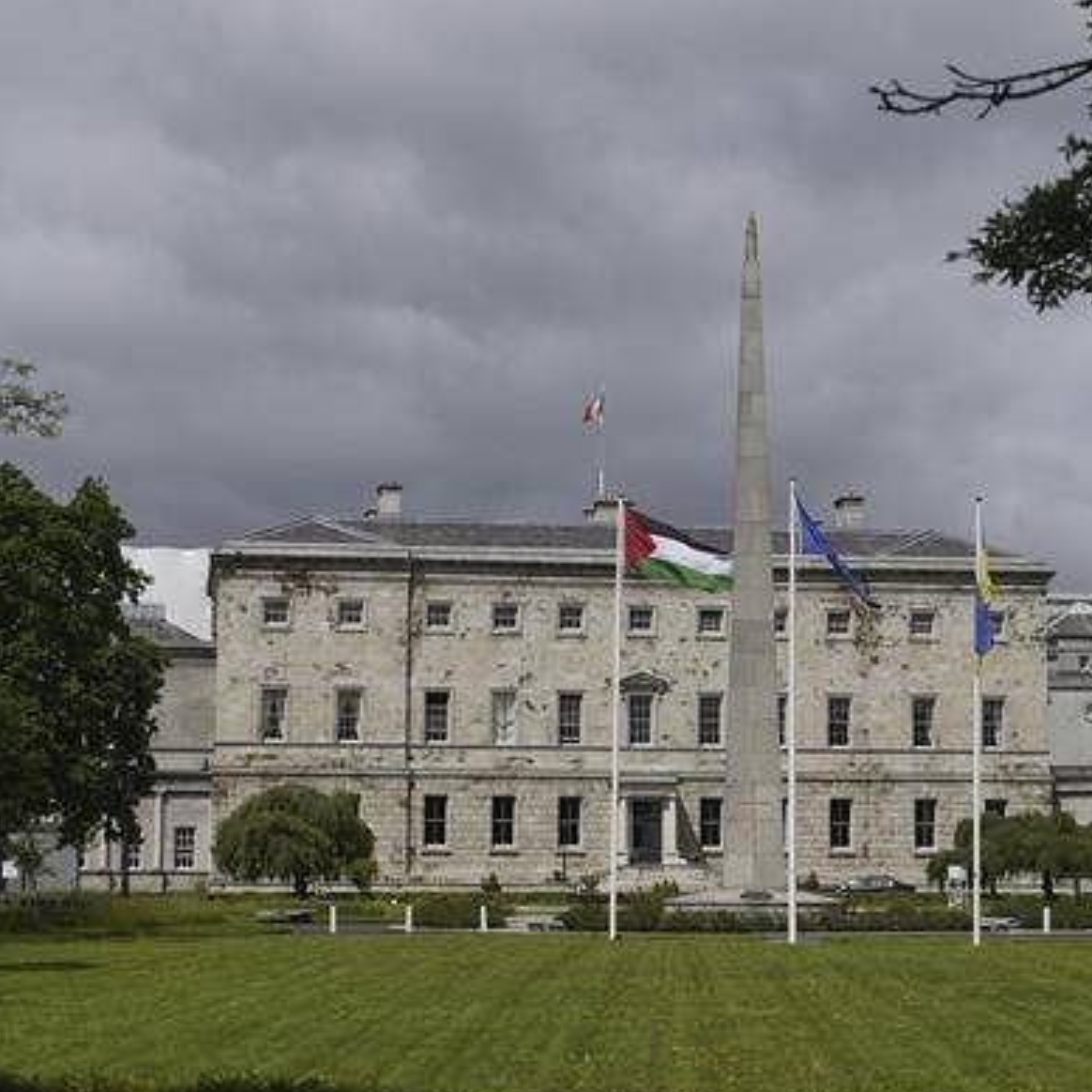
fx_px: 2641
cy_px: 505
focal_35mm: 74
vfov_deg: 23.4
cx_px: 619
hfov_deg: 23.3
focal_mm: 35
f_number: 3.2
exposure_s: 1/5000
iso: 125
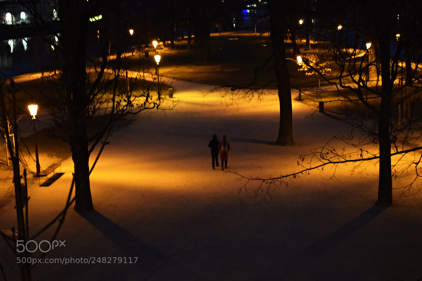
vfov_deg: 22.6
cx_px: 211
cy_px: 140
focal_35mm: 60
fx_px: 703
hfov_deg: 33.4
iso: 2000
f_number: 5
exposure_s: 1/6
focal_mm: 40
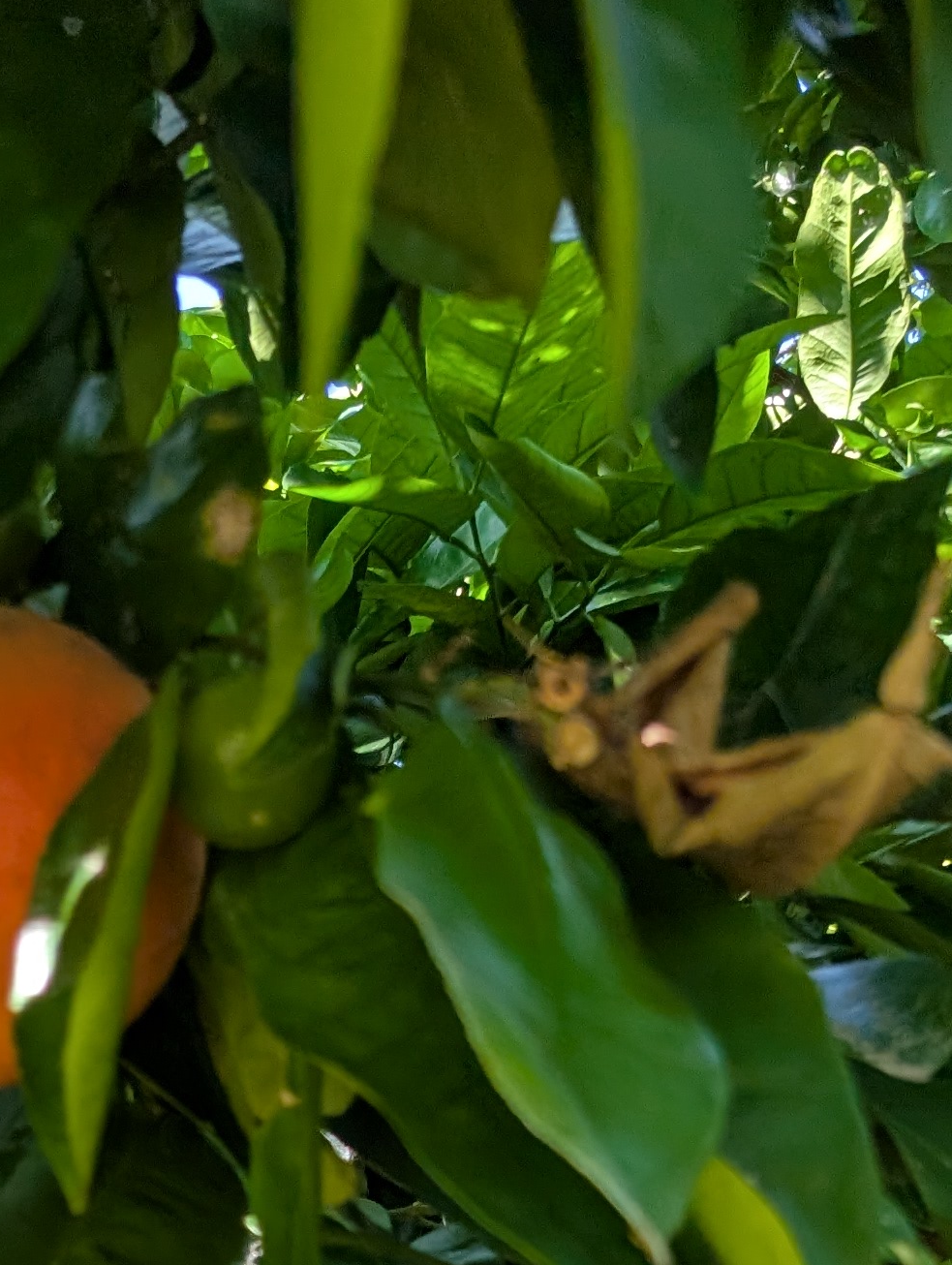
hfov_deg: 18.0
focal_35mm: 75
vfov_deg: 21.4
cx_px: -396
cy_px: 1939
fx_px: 2744
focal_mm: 6.9
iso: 87
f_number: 1.68
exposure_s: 1/203
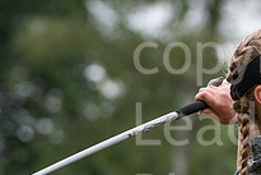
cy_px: 136
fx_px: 6159
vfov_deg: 1.6
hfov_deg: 2.4
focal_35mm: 849
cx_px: 300
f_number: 5.6
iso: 800
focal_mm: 200
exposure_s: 1/1250
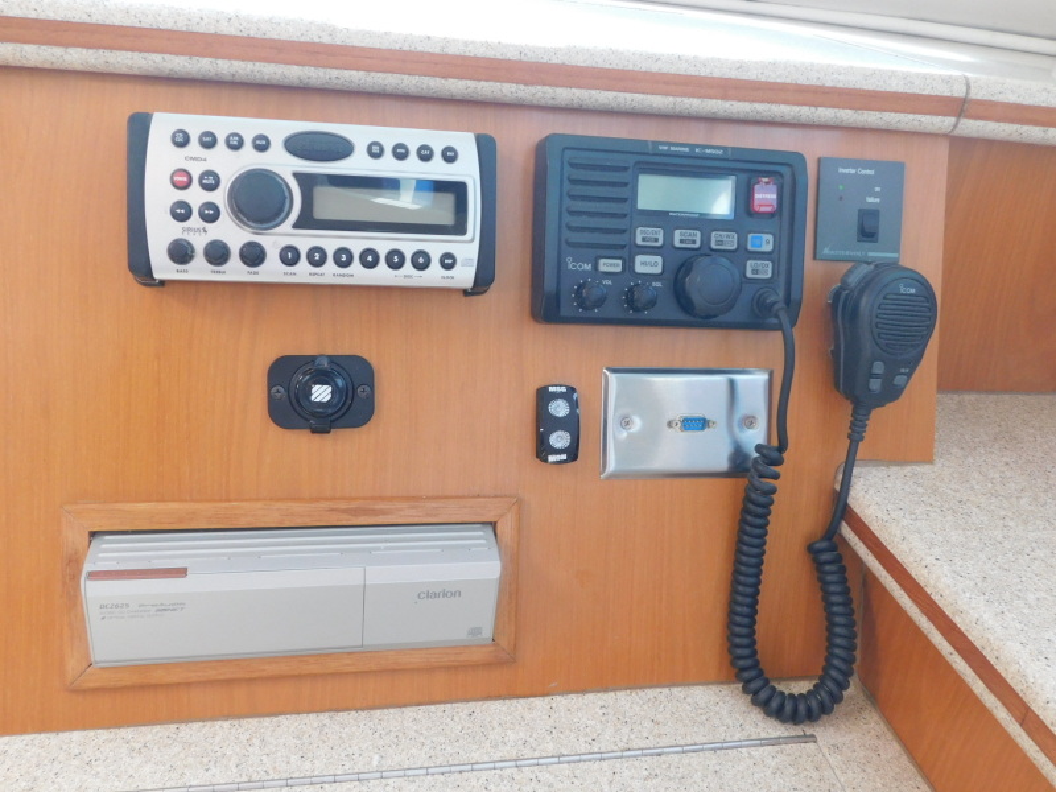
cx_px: 528
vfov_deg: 46.8
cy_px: 396
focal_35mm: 30
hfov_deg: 60.0
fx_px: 915
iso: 220
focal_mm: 5.3
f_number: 3.2
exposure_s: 1/30
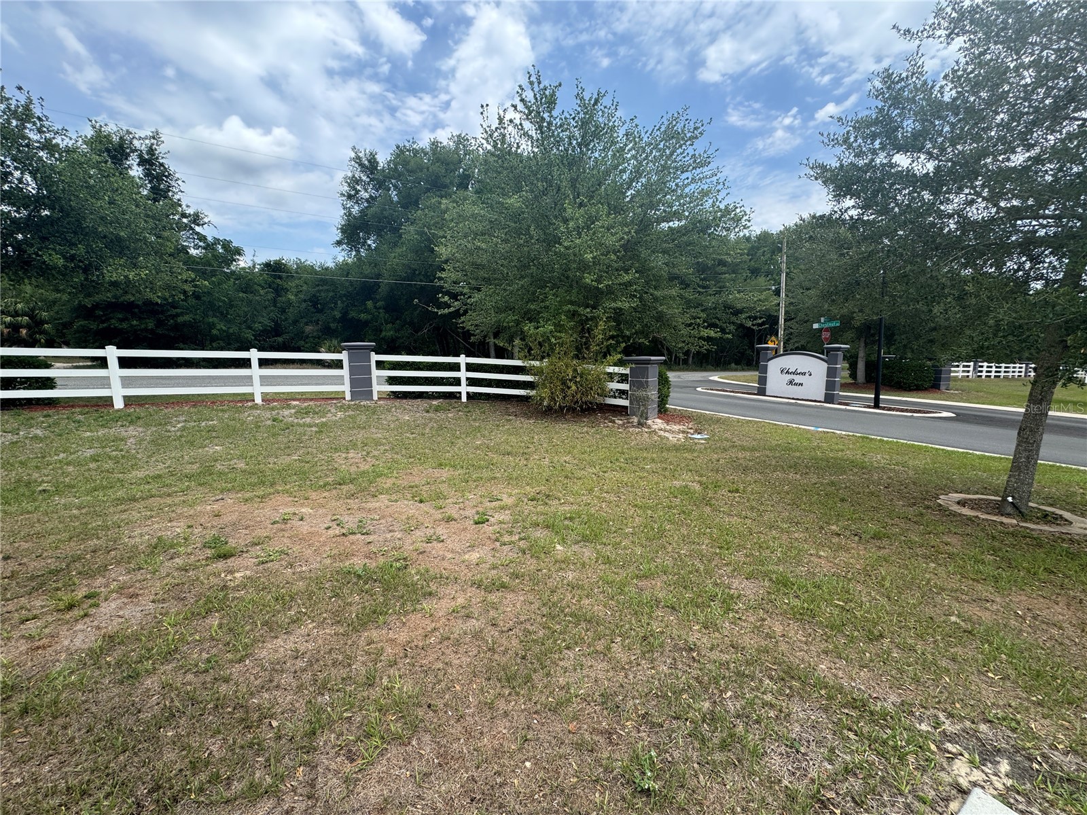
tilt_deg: -6.7
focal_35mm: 14
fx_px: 440
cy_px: 408
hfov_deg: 102.1
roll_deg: +1.7
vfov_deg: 85.7
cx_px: 544
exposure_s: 1/910
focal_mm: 2.22
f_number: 2.2
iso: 50
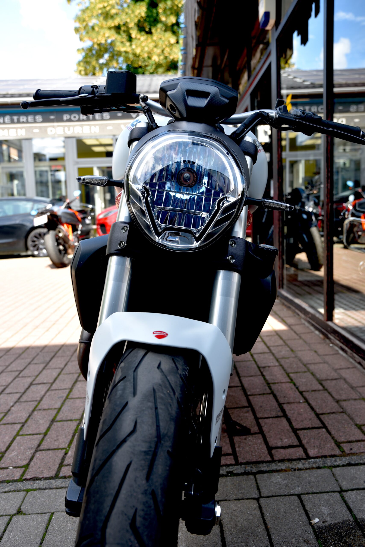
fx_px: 486
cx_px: 182
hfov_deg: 41.2
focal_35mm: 32
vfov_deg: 58.7
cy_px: 274
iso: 100
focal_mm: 32
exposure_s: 1/100
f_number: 5
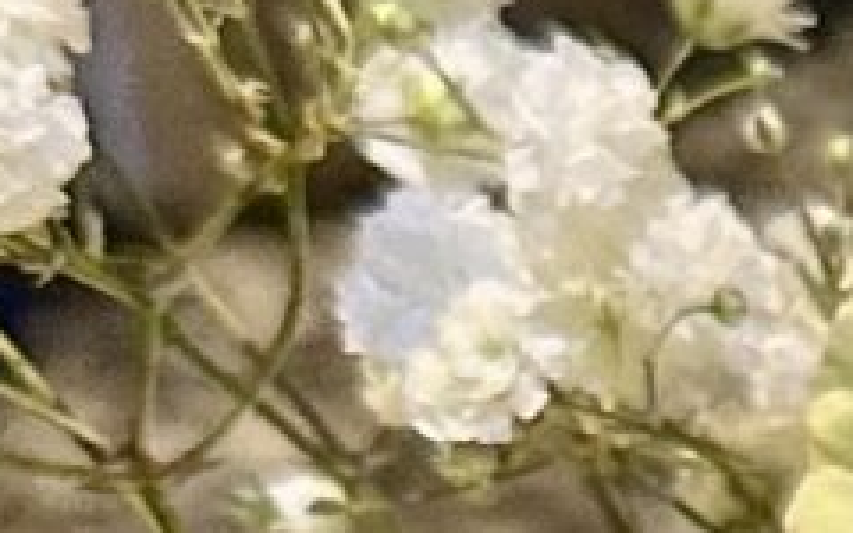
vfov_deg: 4.5
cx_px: 2364
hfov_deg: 7.1
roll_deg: -1.7
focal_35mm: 271
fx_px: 6300
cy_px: 2025
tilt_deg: -40.5
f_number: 1.78
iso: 200
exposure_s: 1/100
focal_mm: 6.86
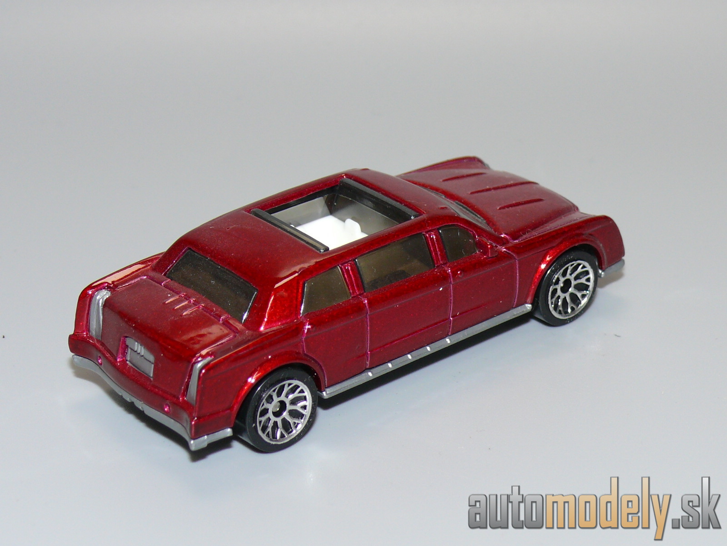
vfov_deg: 15.1
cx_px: 364
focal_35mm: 98
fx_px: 2058
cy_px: 273
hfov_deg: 20.0
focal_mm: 13.2
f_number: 4
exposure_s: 1/30
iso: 100
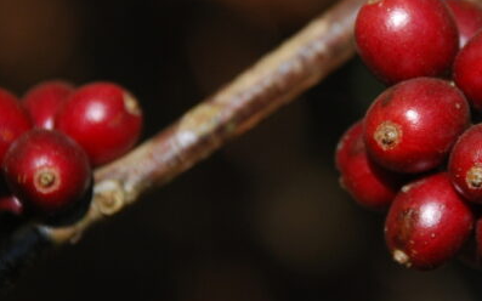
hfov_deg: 5.2
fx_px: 5254
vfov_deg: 3.3
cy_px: 115
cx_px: 386
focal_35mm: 400
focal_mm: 135
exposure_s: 1/640
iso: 200
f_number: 6.3
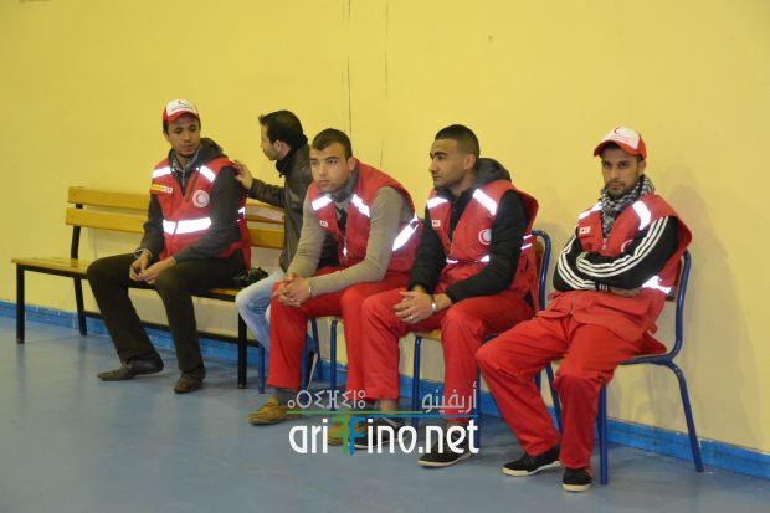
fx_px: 1604
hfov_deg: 27.0
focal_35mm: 75
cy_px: 256
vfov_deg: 18.2
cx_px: 385
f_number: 4.8
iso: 3200
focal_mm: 50
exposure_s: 1/60
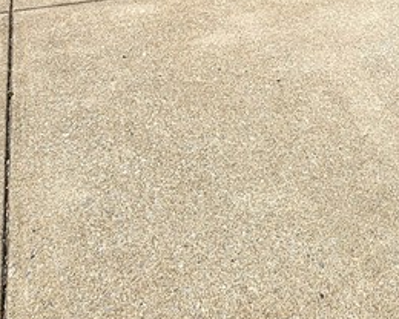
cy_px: -229
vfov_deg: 21.7
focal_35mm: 50
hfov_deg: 36.8
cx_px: 276
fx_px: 590
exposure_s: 1/3333
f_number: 2.2
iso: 50
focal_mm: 2.2
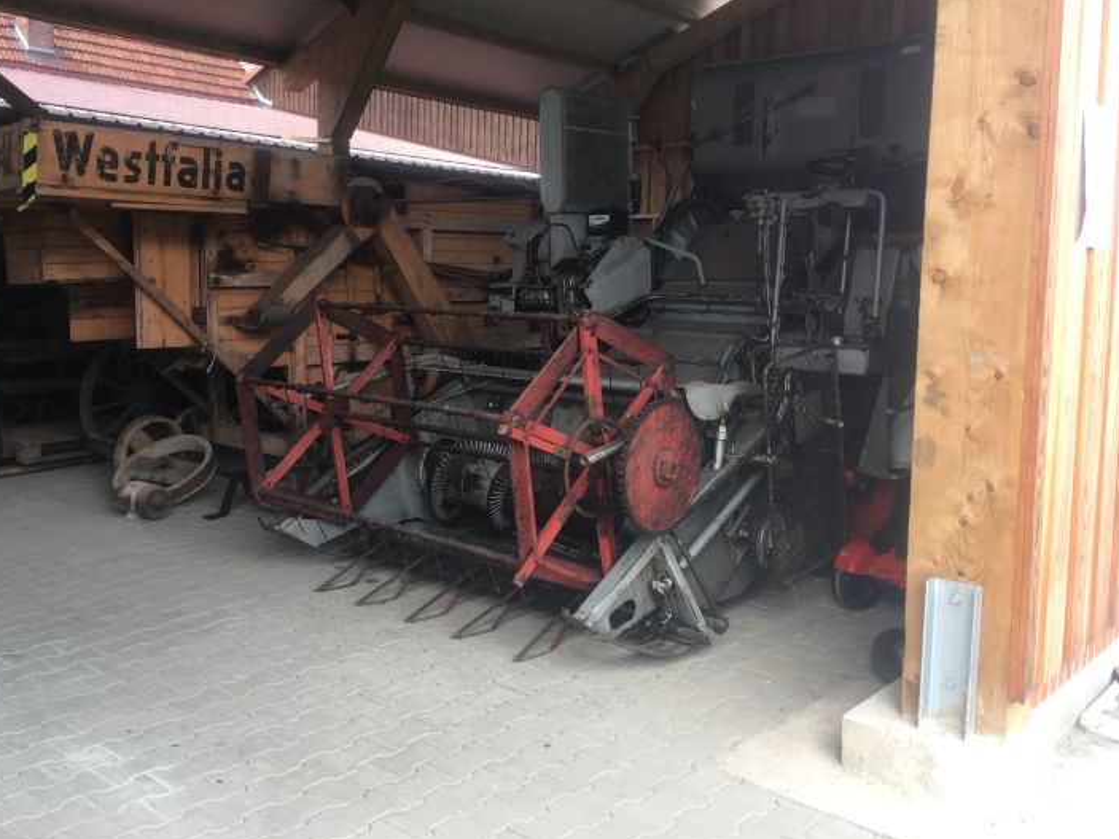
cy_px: 371
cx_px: 487
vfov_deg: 42.9
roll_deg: -0.2
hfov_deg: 55.2
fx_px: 1067
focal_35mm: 33
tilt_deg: -5.9
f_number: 2.2
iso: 32
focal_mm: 4.15
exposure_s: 1/100
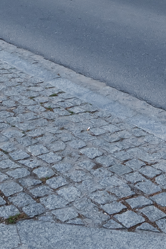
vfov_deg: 18.8
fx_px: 464
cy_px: -250
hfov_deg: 19.9
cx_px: 19
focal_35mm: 67
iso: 200
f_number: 7.1
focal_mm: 14
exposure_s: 1/320
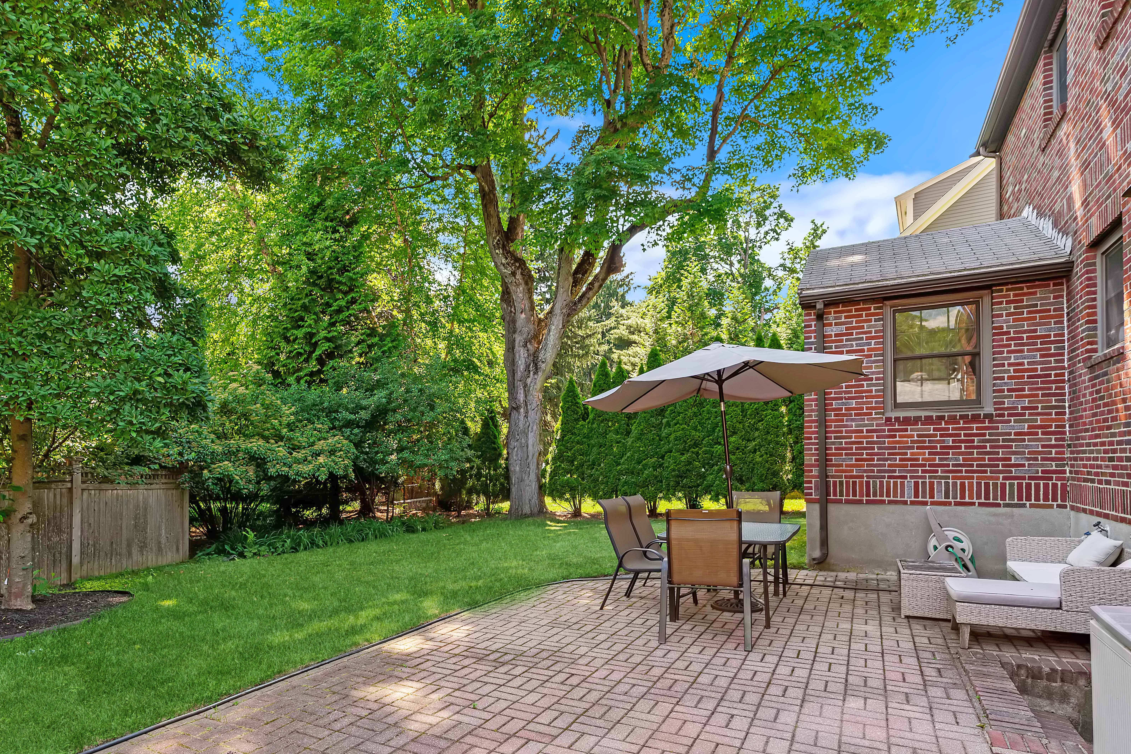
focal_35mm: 20
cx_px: 487
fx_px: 628
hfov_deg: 83.5
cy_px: 464
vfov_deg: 61.2
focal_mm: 16
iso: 125
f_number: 7.1
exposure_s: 1/10
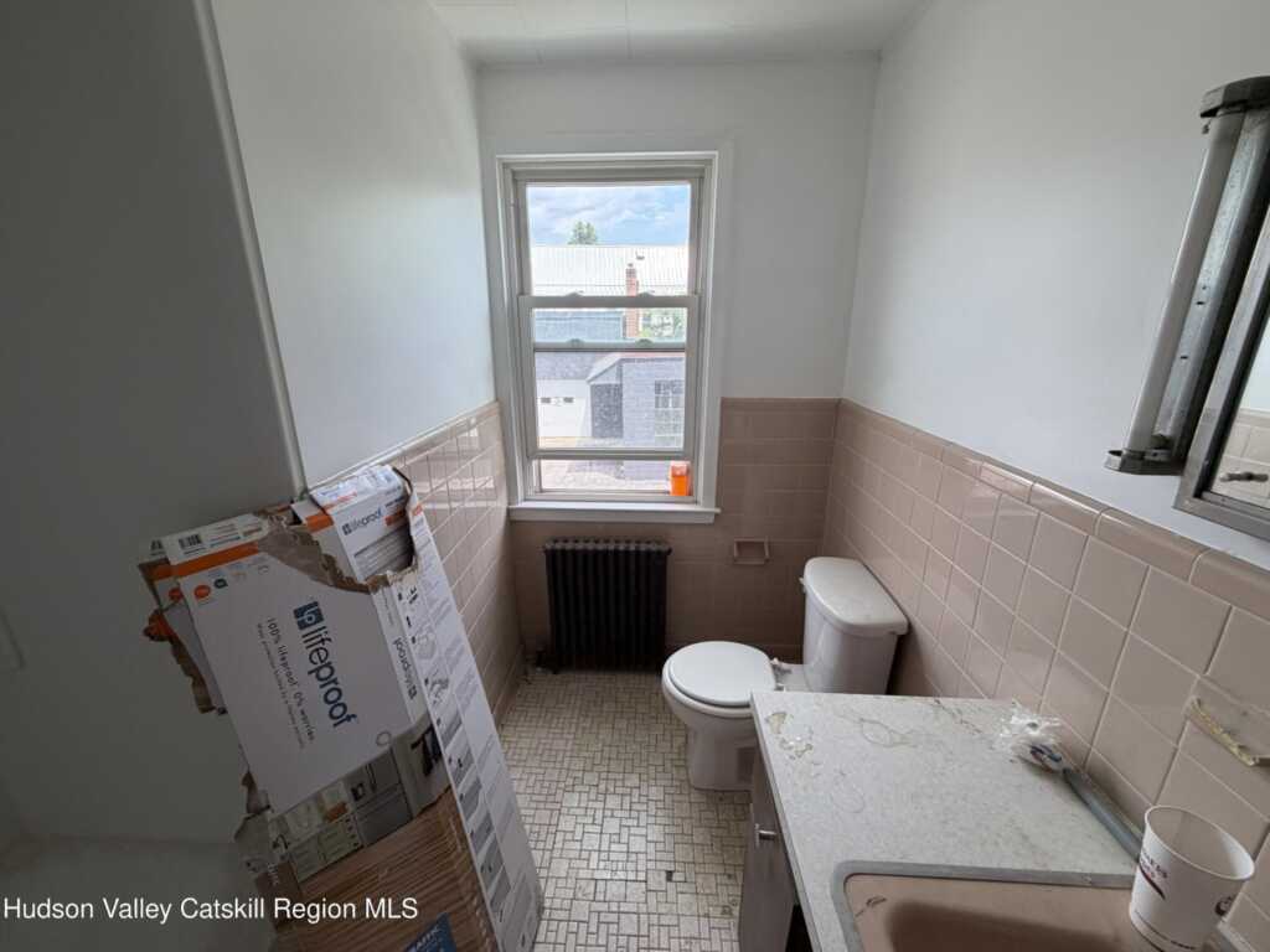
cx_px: 635
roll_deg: +0.1
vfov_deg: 85.7
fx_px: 514
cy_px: 476
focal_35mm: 14
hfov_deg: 102.1
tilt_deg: -15.9
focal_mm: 2.22
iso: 64
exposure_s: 1/120
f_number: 2.2
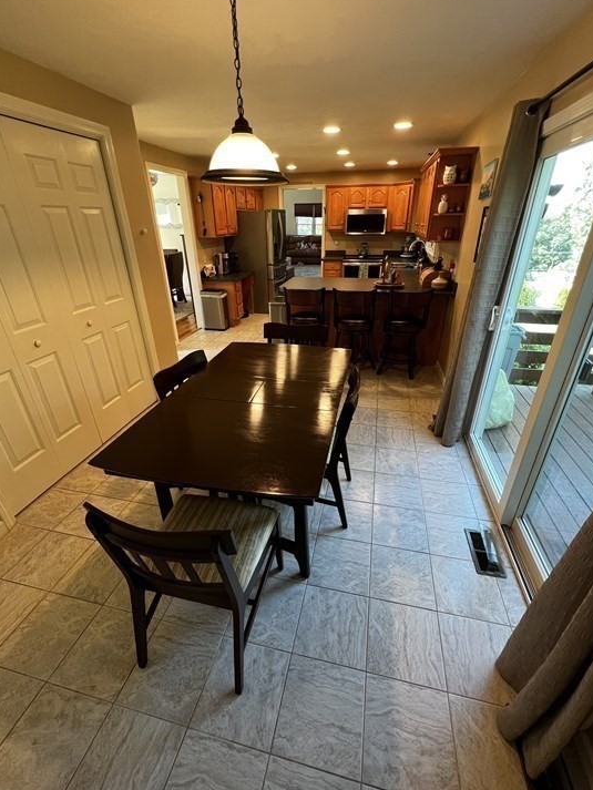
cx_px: 298
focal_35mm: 14
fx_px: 320
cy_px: 391
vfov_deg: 102.1
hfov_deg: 85.7
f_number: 1.8
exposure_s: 1/60
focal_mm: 1.57
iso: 200
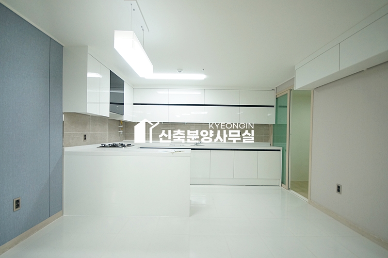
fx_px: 162
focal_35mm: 15
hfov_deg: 100.4
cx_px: 194
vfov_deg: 77.2
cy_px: 129
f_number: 4.5
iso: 800
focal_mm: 10
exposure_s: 1/80
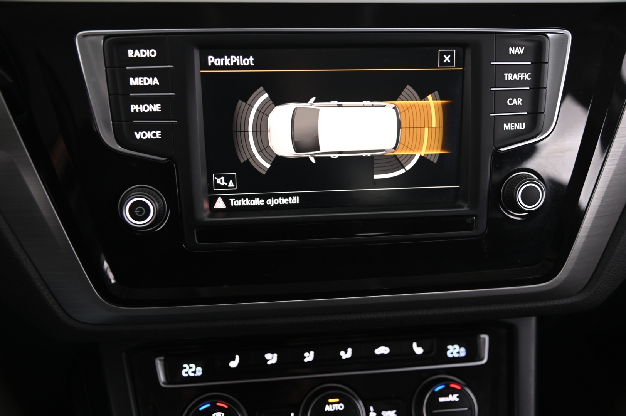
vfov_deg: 33.3
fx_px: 695
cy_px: 208
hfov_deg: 48.5
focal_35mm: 40
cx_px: 313
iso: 2000
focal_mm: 40
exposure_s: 1/15
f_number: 4
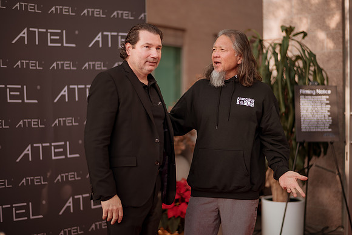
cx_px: 176
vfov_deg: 23.4
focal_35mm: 58
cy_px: 118
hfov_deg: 34.5
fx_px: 567
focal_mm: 58
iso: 125
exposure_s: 1/1600
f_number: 1.4
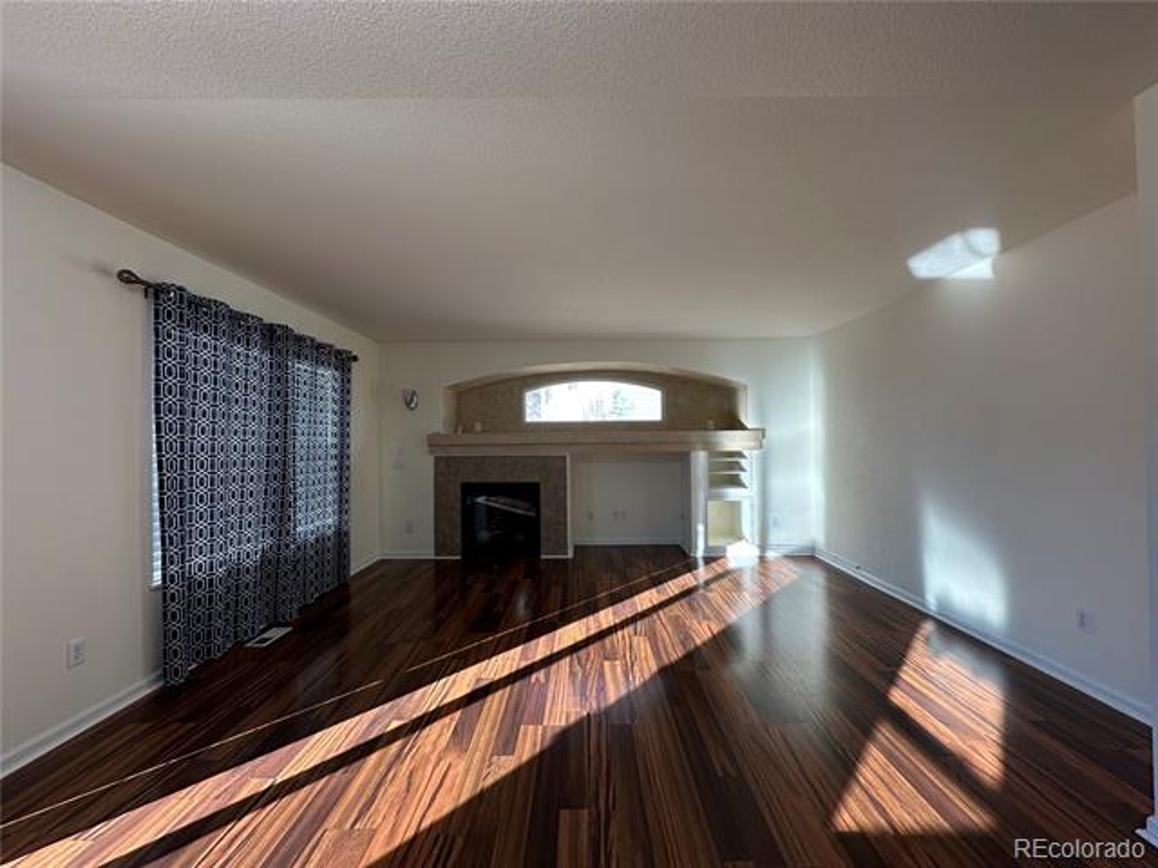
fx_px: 468
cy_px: 434
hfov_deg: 102.1
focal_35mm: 14
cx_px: 579
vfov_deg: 85.7
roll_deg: +0.4
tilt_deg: +1.0
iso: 40
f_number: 2.2
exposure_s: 1/127
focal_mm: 2.22
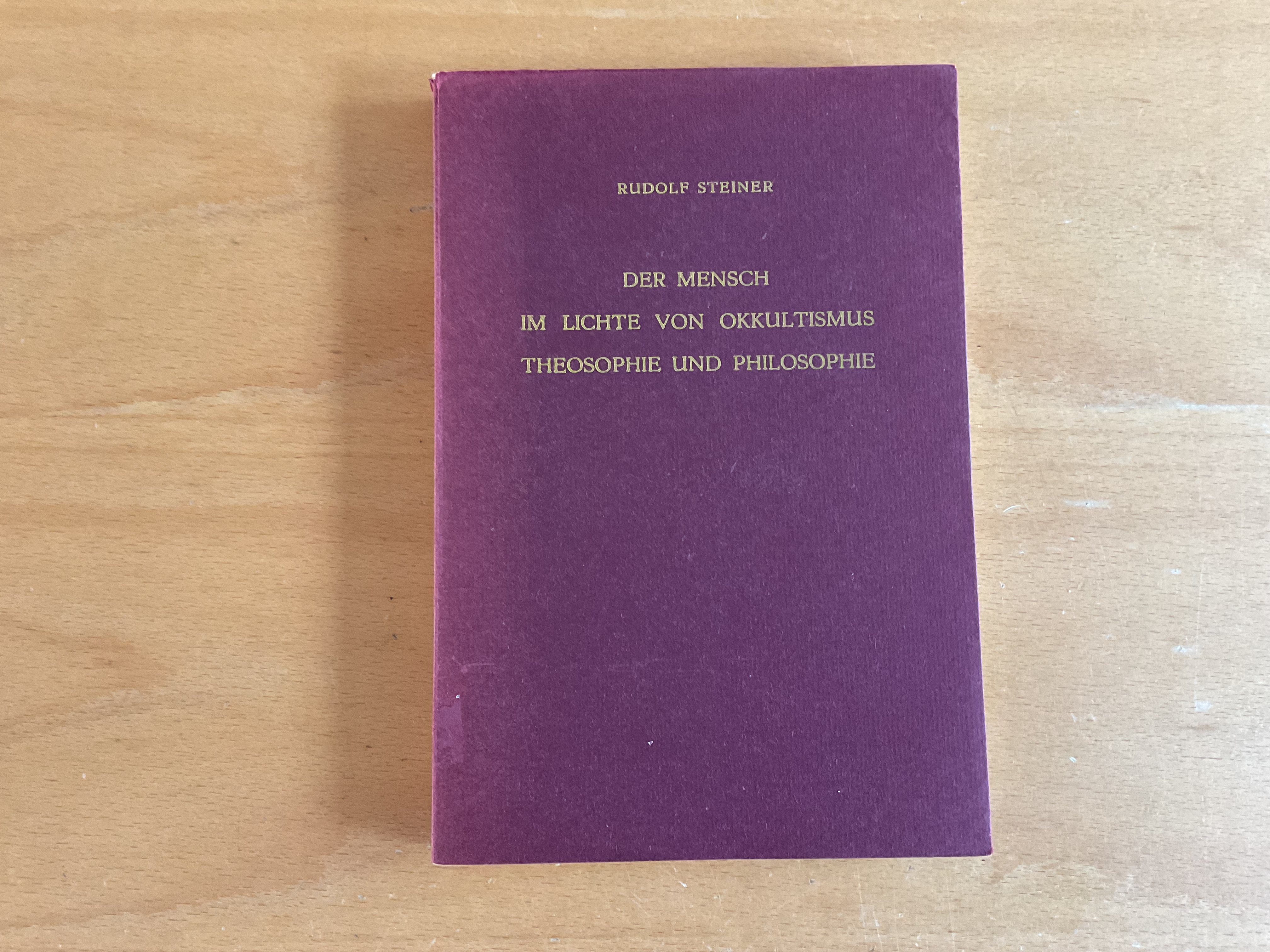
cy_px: 476
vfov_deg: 48.2
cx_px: 635
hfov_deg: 61.7
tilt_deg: -84.6
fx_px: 1064
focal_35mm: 29
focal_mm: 3
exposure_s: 1/60
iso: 160
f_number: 1.8
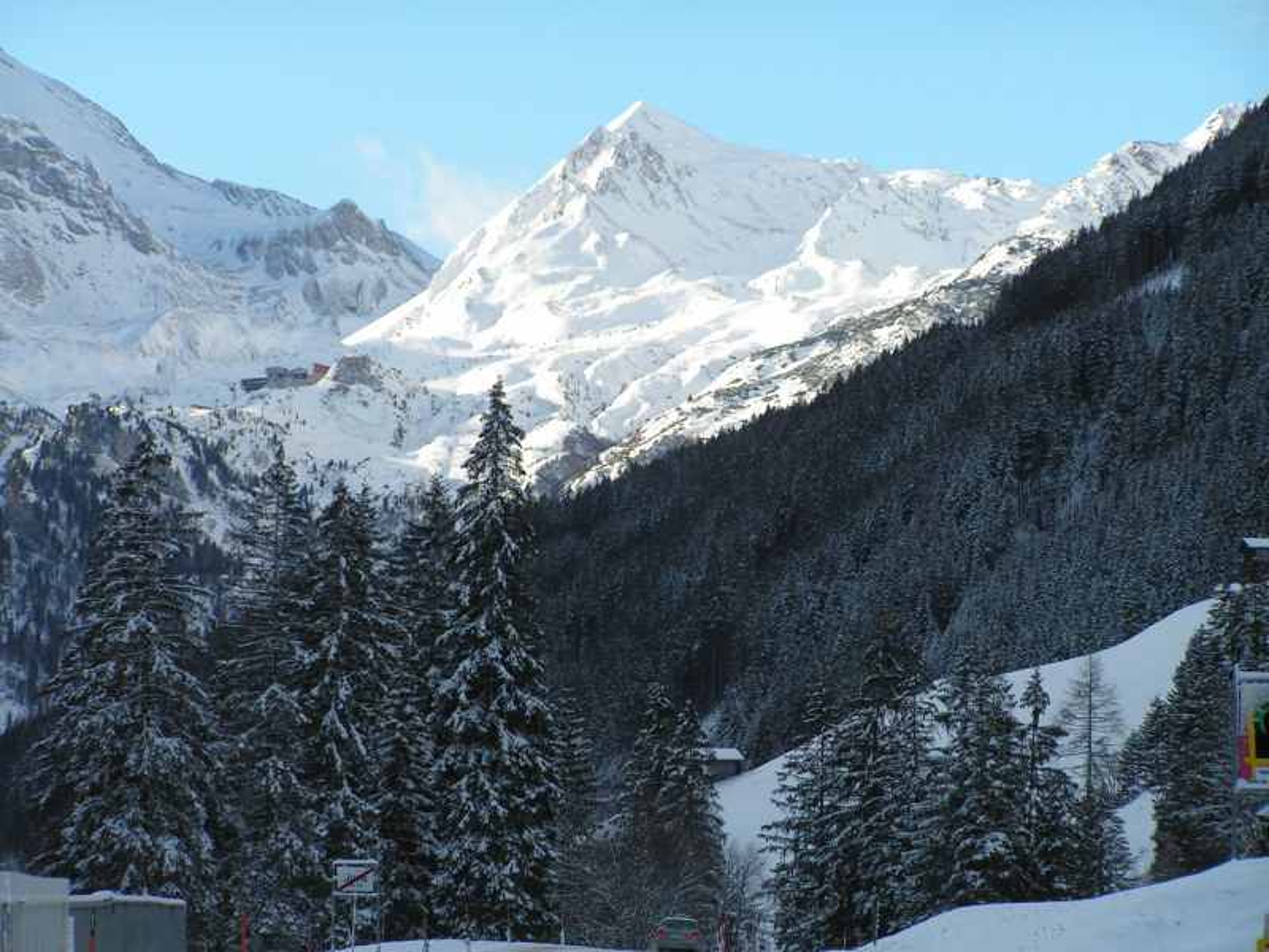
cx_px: 634
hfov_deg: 11.8
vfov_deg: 8.8
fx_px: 6159
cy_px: 476
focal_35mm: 168
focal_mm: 27.9
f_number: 3.5
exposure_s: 1/640
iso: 50
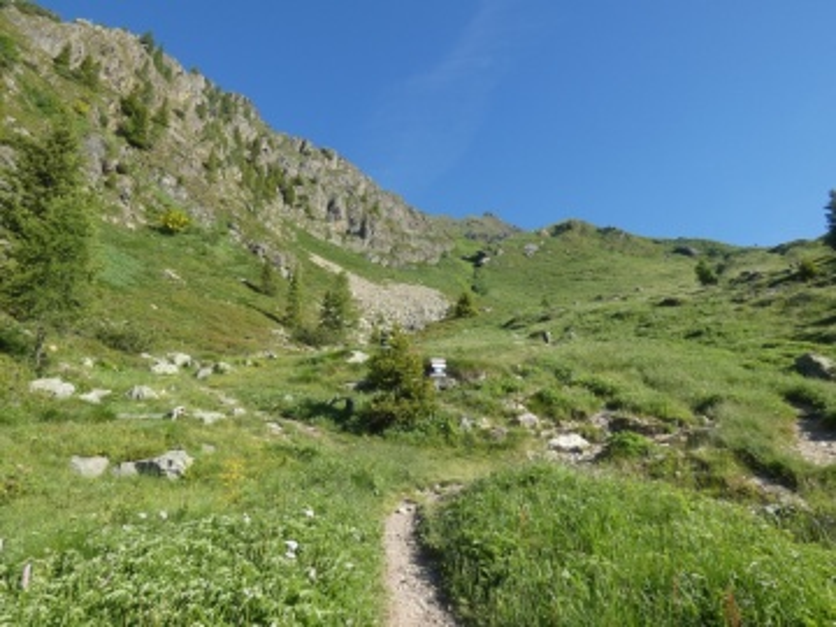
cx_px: 418
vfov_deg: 61.1
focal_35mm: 22
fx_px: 531
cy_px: 314
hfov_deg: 76.4
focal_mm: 4
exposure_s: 1/800
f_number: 2.9
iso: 80
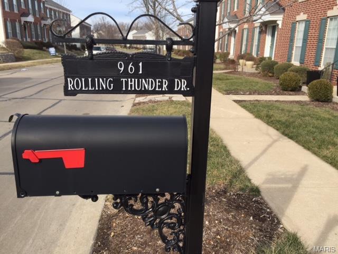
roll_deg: -1.3
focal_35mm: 29
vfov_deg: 48.2
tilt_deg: -16.6
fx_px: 283
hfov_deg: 61.7
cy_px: 127
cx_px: 169
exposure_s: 1/842
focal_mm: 4.15
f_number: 2.2
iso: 32
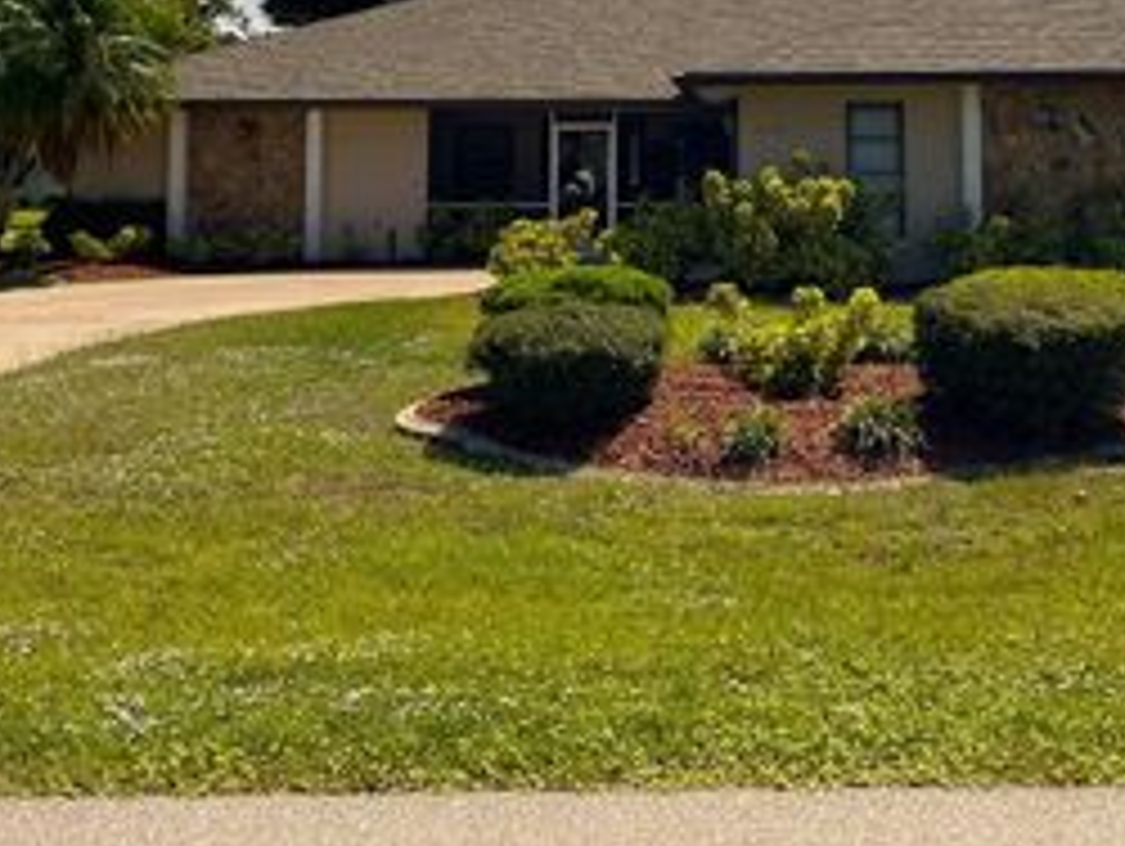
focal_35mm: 52
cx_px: 765
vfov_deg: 26.8
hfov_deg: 36.3
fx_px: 1692
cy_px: 43
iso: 32
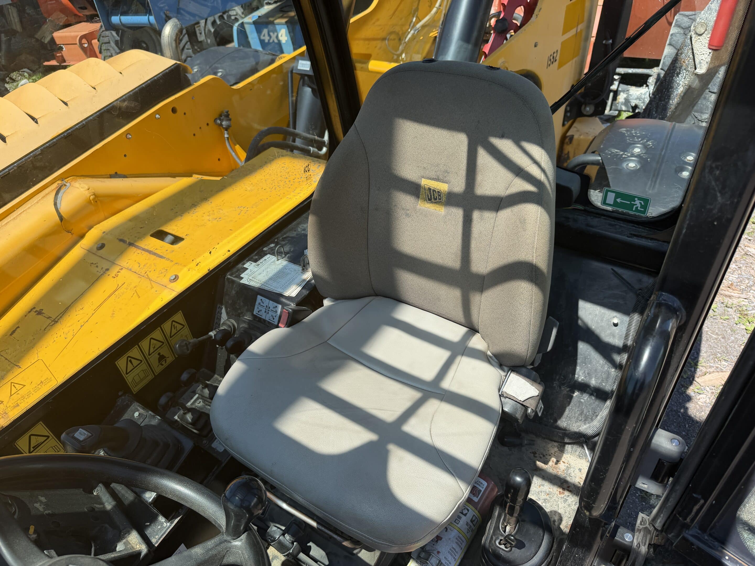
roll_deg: +7.4
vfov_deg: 56.8
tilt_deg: -36.1
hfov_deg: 71.6
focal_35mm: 24
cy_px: 283
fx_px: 523
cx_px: 378
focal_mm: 6.76
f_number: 1.78
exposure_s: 1/2703
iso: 80
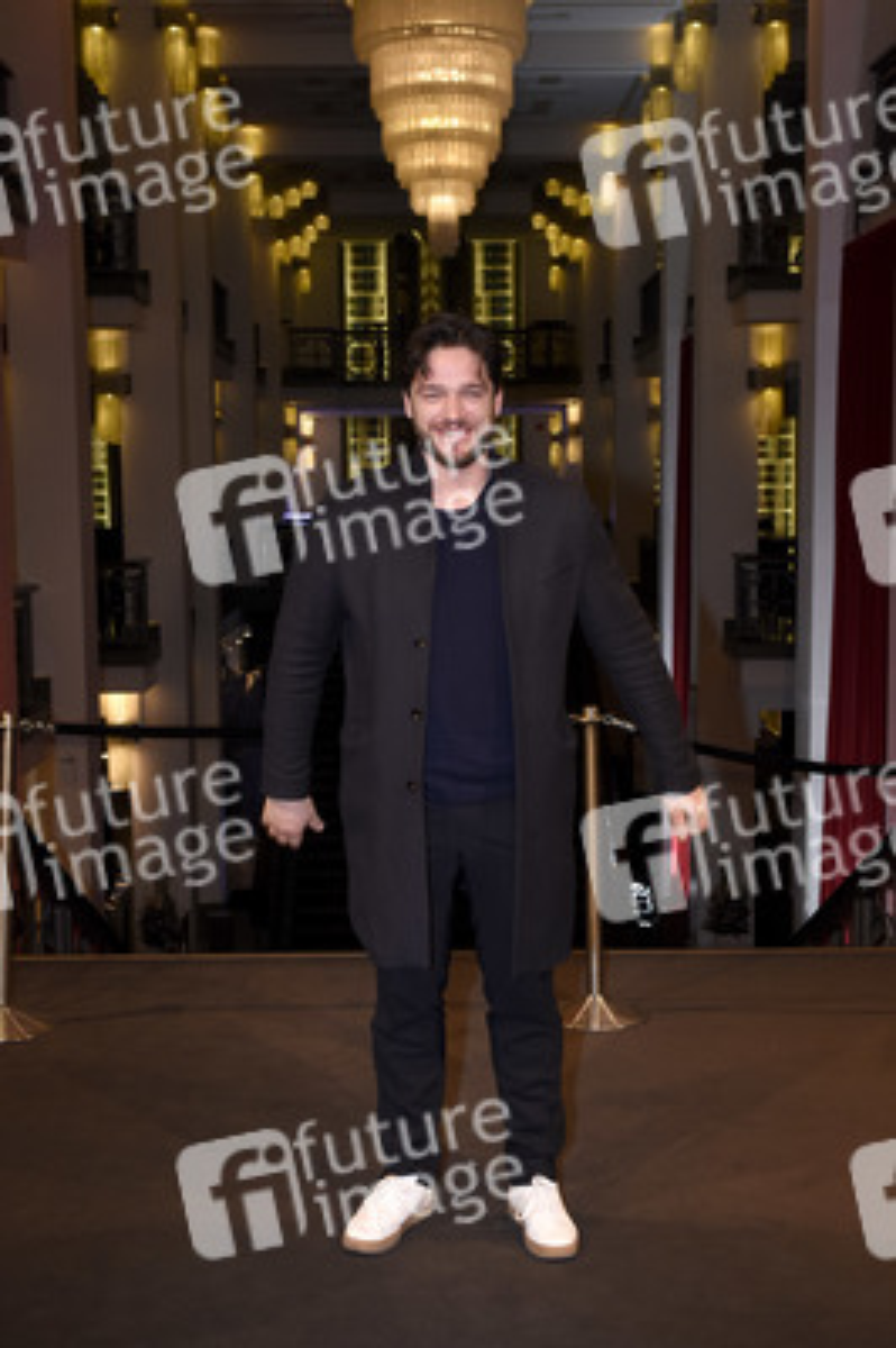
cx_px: 448
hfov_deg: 31.8
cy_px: 674
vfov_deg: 46.4
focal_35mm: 42
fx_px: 1571
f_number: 6.3
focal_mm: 28
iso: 800
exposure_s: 1/80
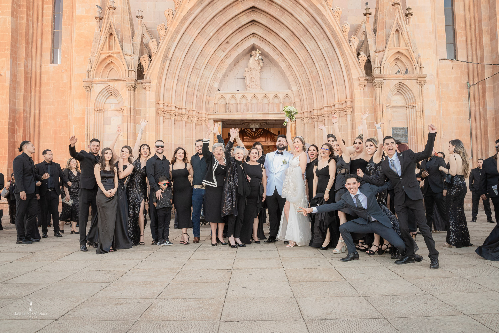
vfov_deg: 46.4
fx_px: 388
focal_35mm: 28
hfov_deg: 65.5
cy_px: 166
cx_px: 250
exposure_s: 1/200
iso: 2500
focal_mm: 28
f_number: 10
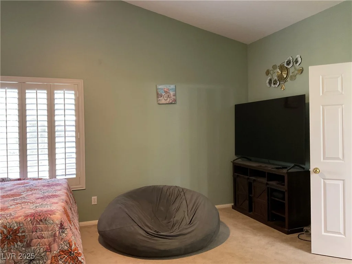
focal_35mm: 29
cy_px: 132
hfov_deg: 61.7
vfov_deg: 48.2
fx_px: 295
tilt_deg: -0.5
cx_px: 176
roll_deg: +1.0
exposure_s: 1/30
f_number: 1.8
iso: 250
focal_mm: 3
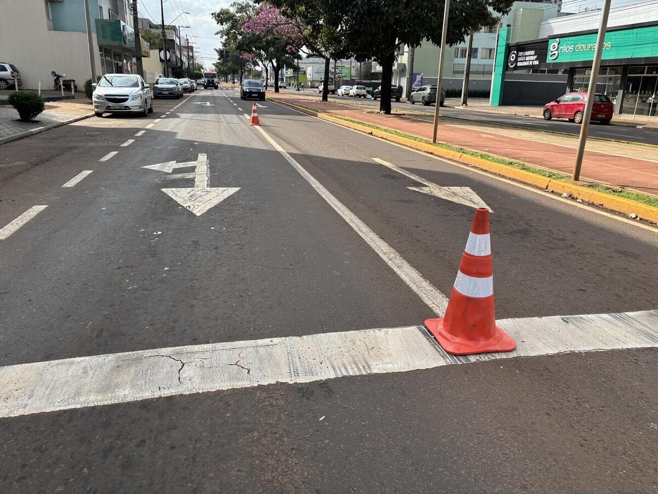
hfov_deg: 67.3
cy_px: 247
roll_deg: -0.6
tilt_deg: -18.4
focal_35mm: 26
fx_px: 494
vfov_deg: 53.1
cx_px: 329
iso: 50
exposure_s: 1/1328
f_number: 1.6
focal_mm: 5.96
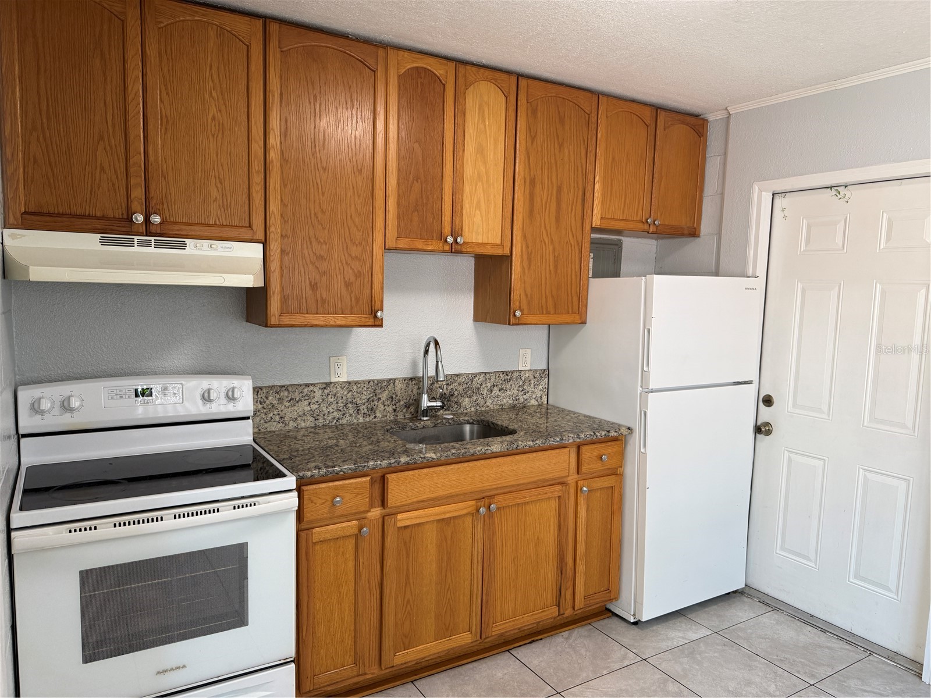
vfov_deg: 56.8
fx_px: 645
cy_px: 349
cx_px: 466
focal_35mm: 24
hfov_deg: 71.6
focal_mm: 6.76
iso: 200
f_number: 1.78
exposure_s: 1/120
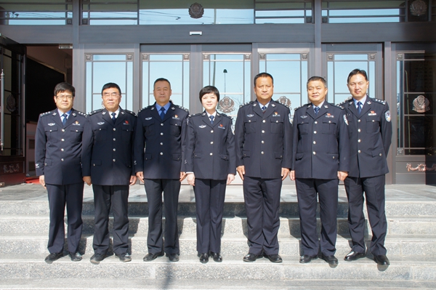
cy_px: 145
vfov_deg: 36.8
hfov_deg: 53.2
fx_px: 436
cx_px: 218
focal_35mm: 36
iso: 200
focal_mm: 24
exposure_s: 1/160
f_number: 11
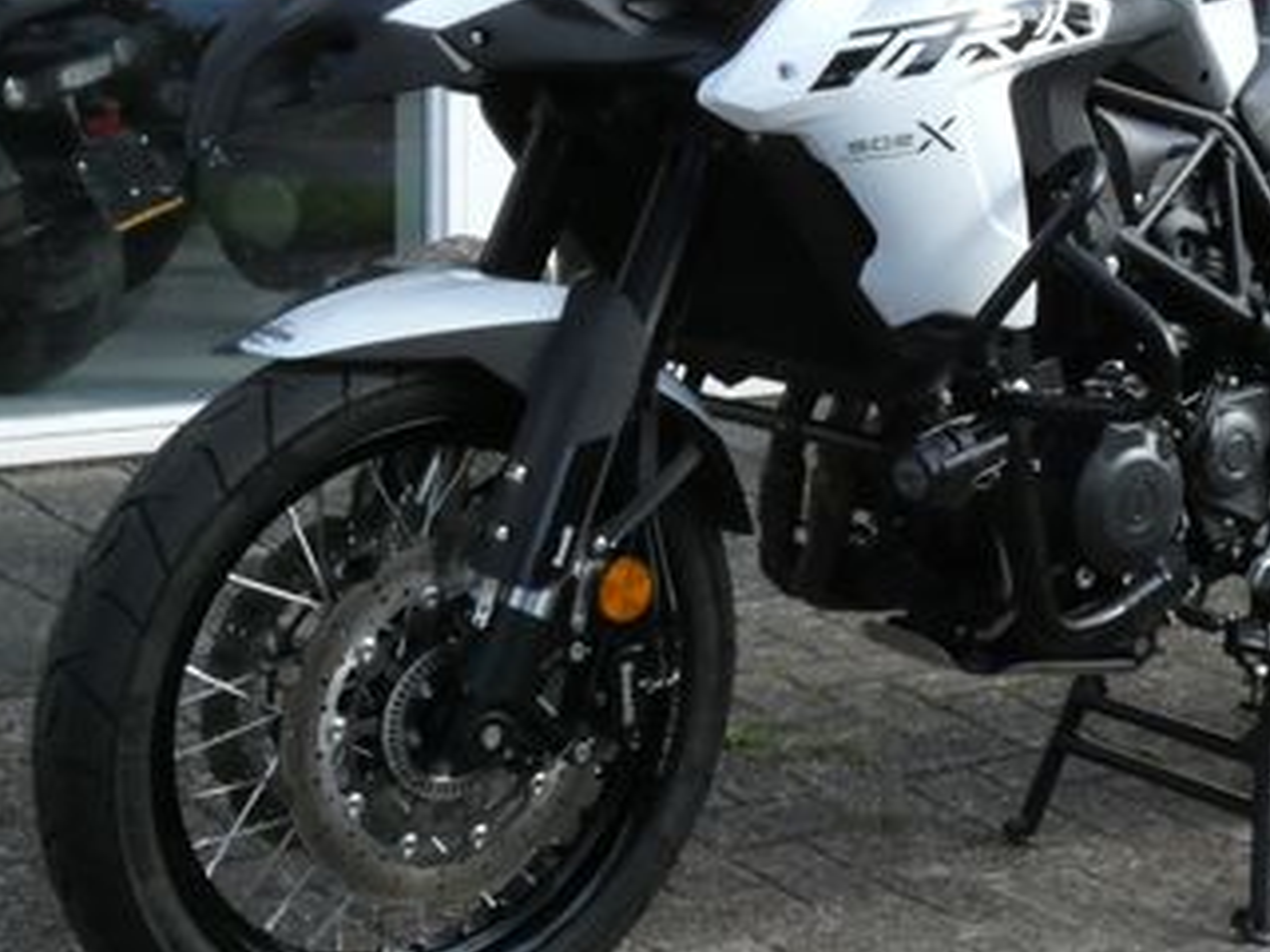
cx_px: 976
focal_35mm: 76
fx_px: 2788
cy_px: 198
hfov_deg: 25.3
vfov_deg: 19.2
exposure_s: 1/800
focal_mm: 6.8
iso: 800
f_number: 5.6
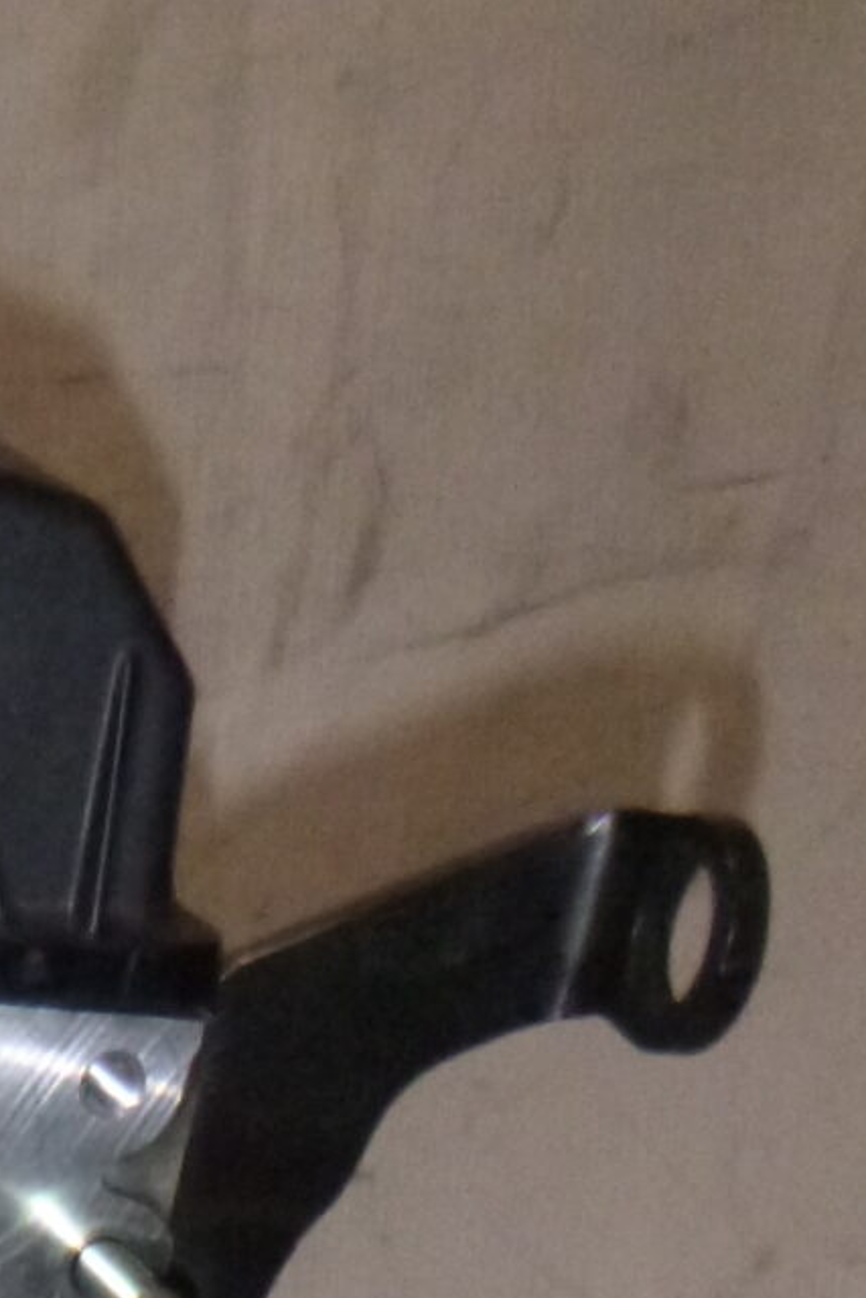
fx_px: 3750
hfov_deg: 11.9
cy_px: 2205
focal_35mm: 104
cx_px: -797
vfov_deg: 16.9
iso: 400
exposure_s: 1/125
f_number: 3.9
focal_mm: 4.5
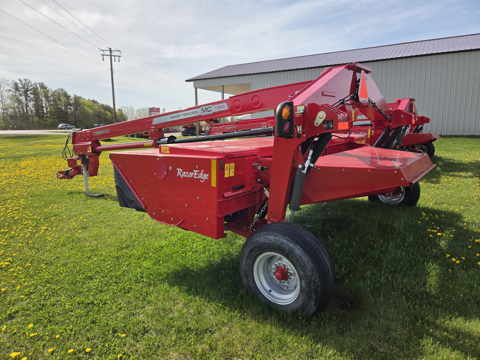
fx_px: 319
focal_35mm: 23
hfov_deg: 73.9
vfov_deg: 58.9
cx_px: 240
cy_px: 180
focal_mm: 5.4
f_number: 1.8
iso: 80
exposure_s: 1/5127
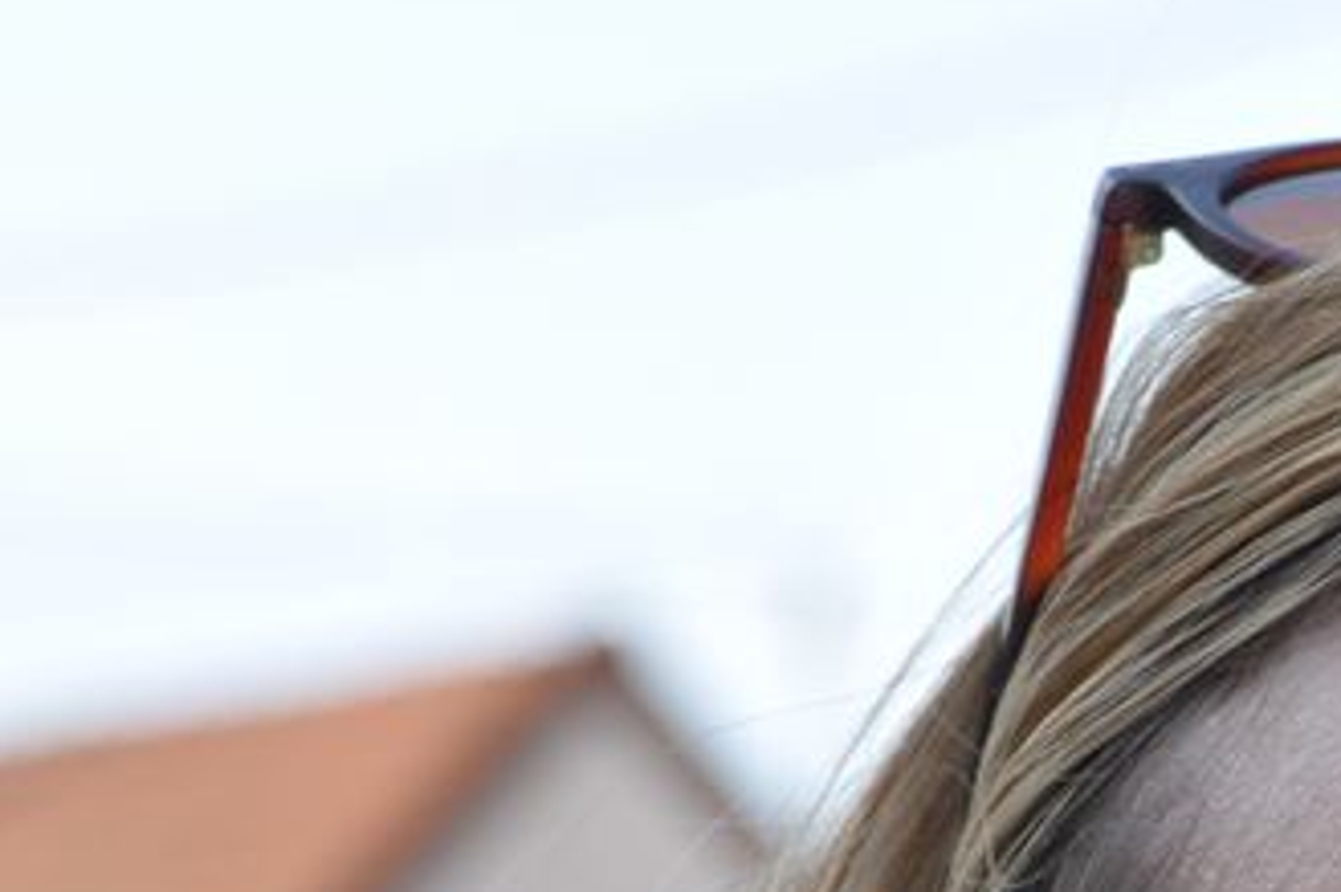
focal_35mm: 420
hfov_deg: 4.9
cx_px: 1431
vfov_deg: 3.3
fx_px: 15636
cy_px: 1377
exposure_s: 1/200
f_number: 5.6
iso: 200
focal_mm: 72
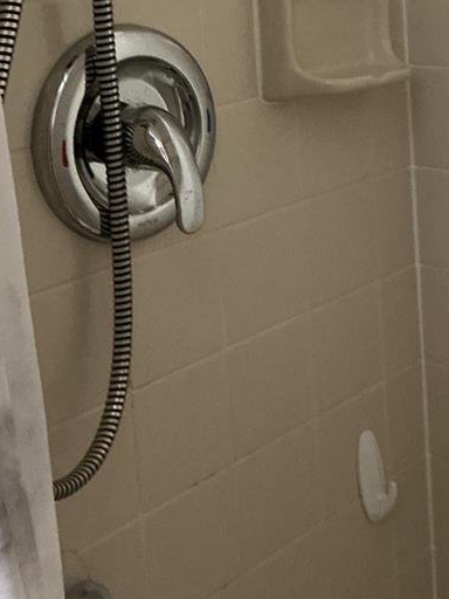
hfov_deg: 21.3
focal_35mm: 68
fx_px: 1176
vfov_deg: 28.0
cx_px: 380
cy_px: 117
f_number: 1.8
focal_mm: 3
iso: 250
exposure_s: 1/40
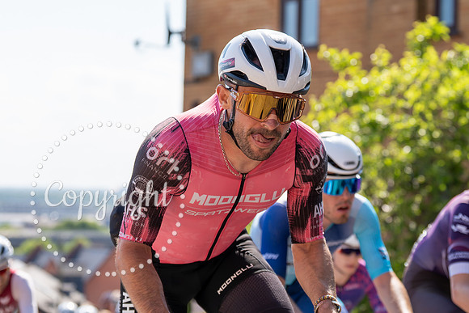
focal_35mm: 93
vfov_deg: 14.7
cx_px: 247
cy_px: 105
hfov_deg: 21.8
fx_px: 1215
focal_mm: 70
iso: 100
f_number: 3.5
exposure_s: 1/1000
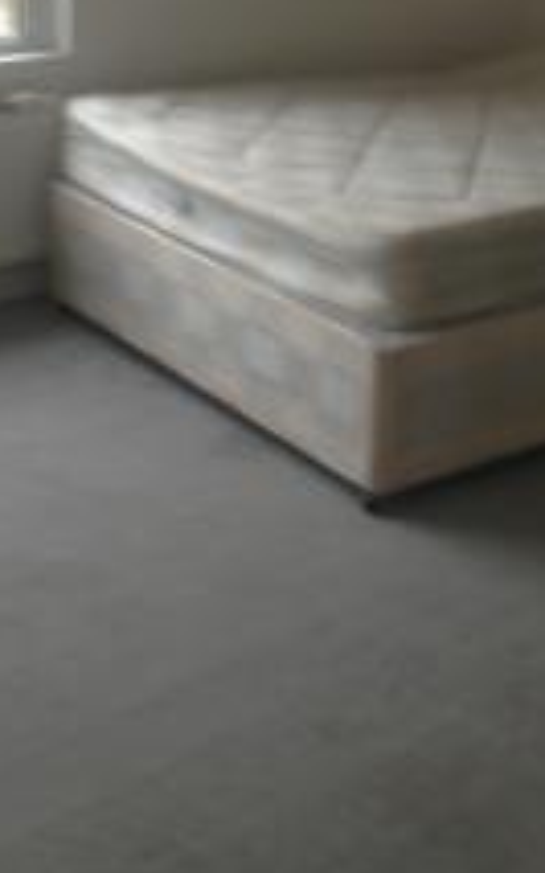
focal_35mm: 68
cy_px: 164
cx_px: 354
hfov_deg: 19.1
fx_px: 1617
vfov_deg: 29.5
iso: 50
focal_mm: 4.13
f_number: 2.4
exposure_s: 1/24
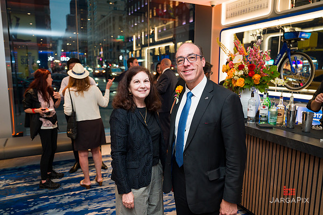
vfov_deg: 45.8
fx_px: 254
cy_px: 108
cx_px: 162
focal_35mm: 28
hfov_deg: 64.8
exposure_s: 1/160
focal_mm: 28
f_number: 3.2
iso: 800
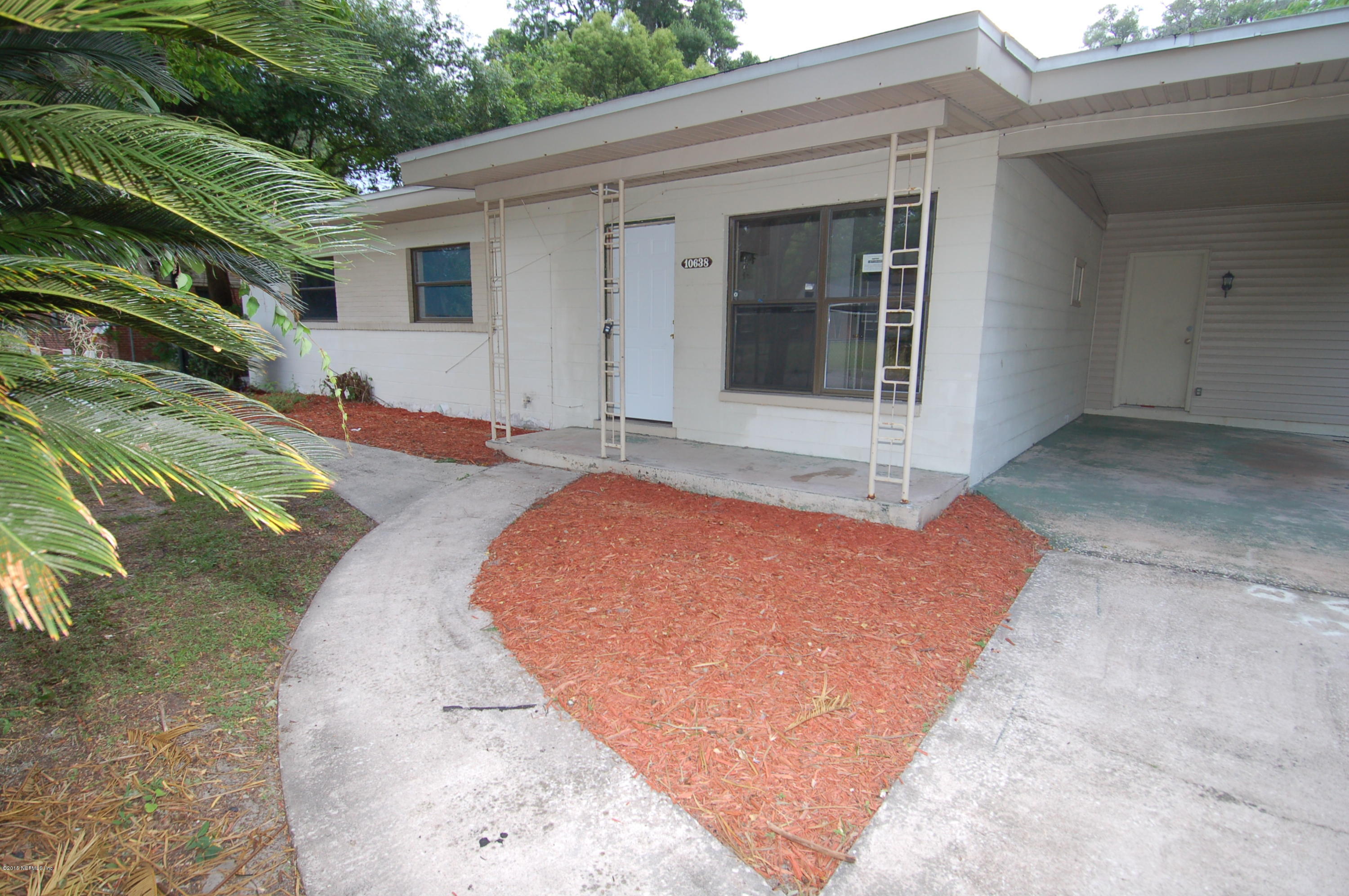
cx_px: 674
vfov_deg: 67.3
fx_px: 674
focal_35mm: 18
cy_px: 448
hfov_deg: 90.1
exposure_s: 1/125
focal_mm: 12
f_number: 5.6
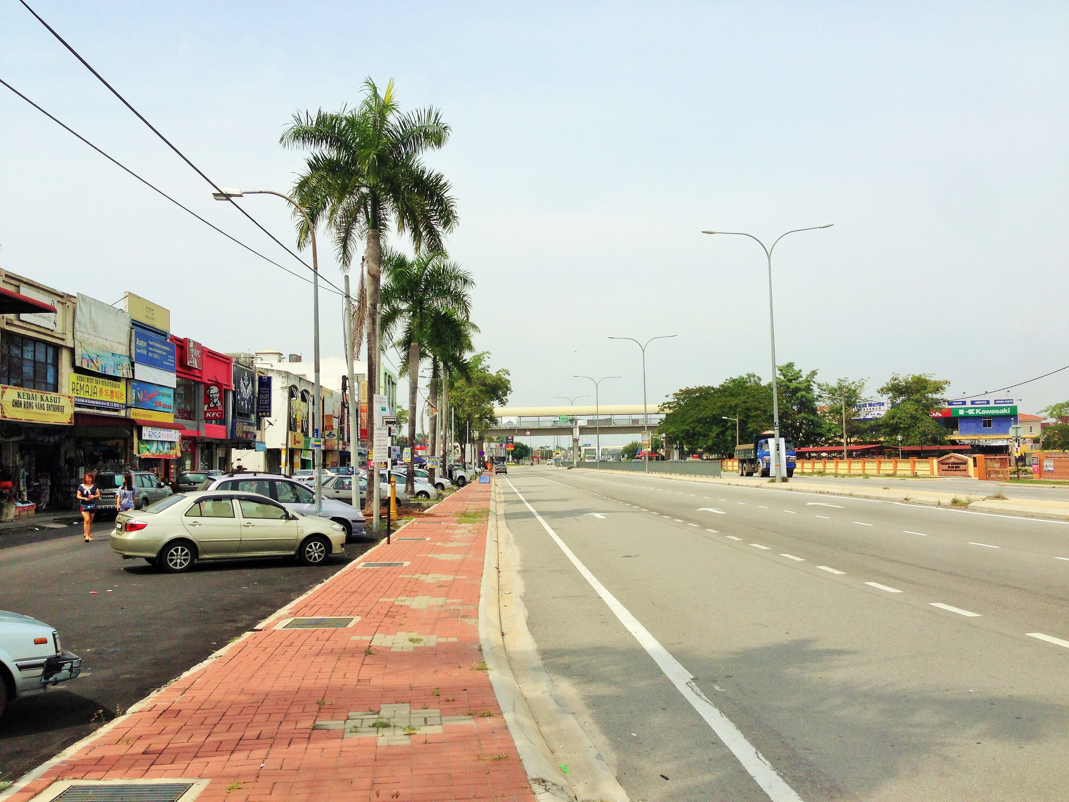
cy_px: 401
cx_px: 534
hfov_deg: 55.4
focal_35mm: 33
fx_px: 1019
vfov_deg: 42.9
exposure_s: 1/2088
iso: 50
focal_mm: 4.12
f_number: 2.4
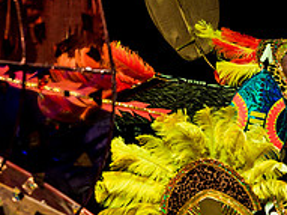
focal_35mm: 321
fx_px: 2660
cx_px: 329
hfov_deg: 6.1
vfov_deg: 4.6
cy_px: 91
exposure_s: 1/320
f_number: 5.6
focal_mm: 110
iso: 2500
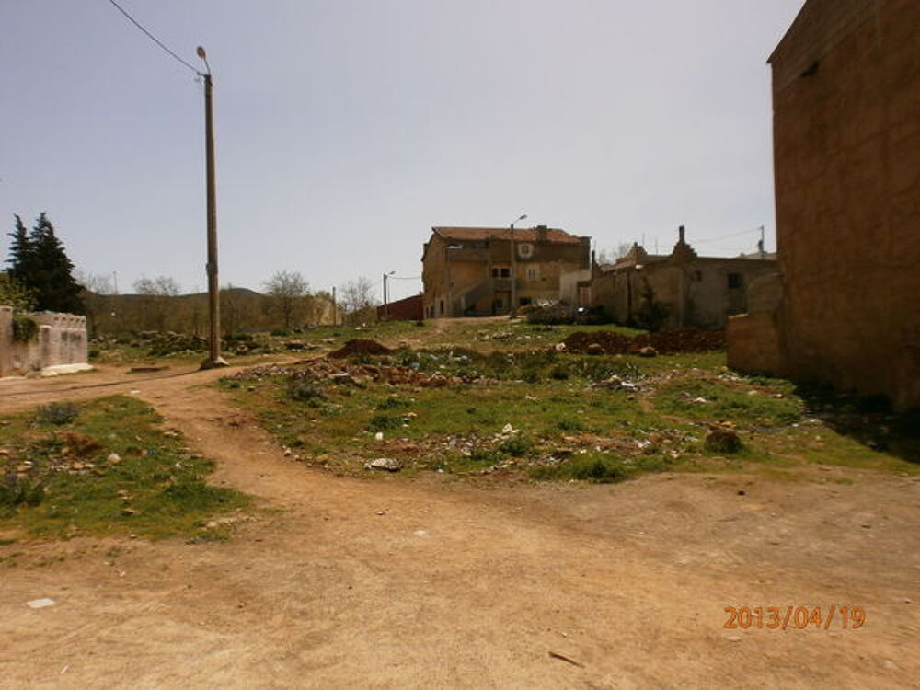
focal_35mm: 27
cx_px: 460
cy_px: 345
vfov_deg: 51.4
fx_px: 718
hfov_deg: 65.3
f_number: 10
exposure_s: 1/250
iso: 100
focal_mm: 4.8
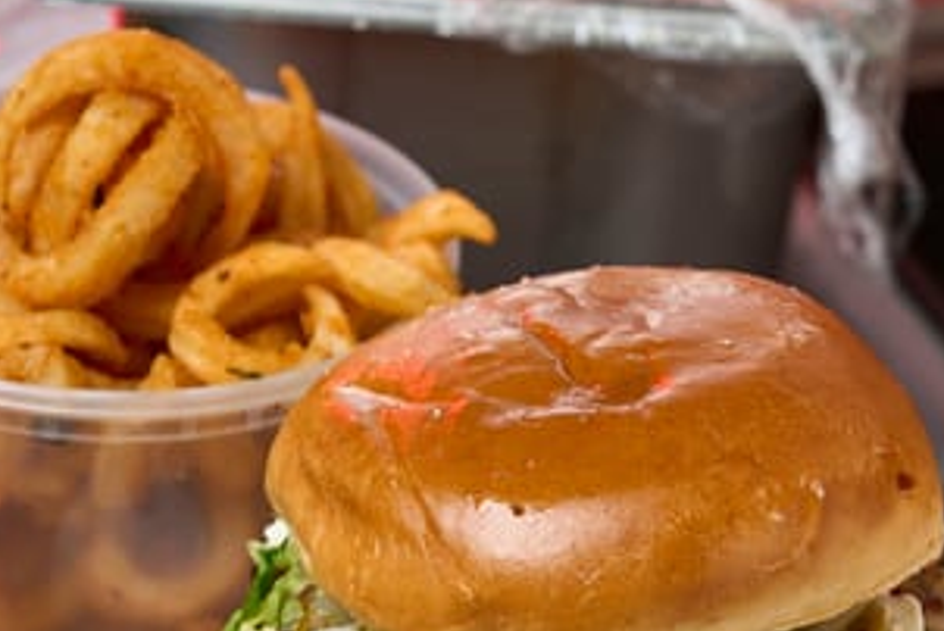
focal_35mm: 241
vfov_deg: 5.7
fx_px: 6326
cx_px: 641
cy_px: 753
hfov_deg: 8.5
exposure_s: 1/250
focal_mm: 90
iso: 250
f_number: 5.6
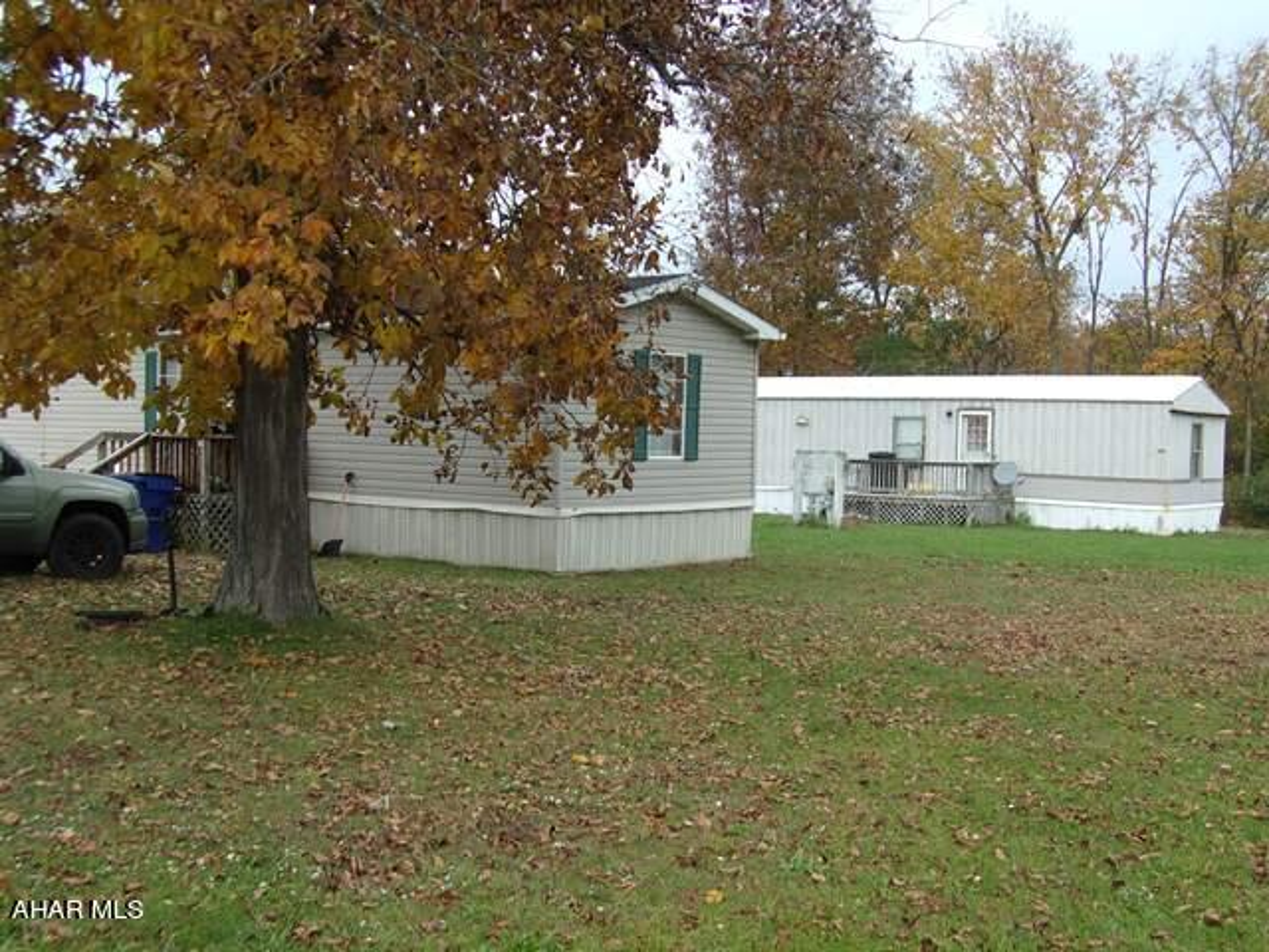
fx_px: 1540
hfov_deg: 44.8
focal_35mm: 42
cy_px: 476
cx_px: 634
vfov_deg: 34.3
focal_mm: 7.6
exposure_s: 1/200
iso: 80
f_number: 3.7
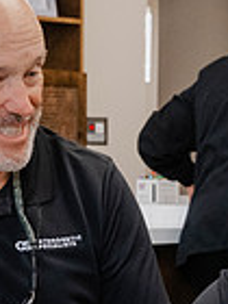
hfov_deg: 7.9
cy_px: 279
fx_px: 1642
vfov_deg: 10.5
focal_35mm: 187
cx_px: 74
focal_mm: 47
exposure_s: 1/160
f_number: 8
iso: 8000
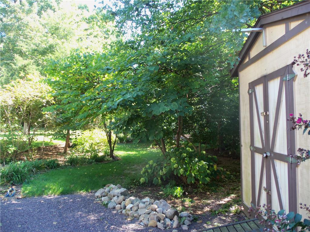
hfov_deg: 61.7
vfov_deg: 48.2
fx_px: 260
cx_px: 155
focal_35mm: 29
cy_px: 116
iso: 80
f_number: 3.4
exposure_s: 1/30
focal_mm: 5.2
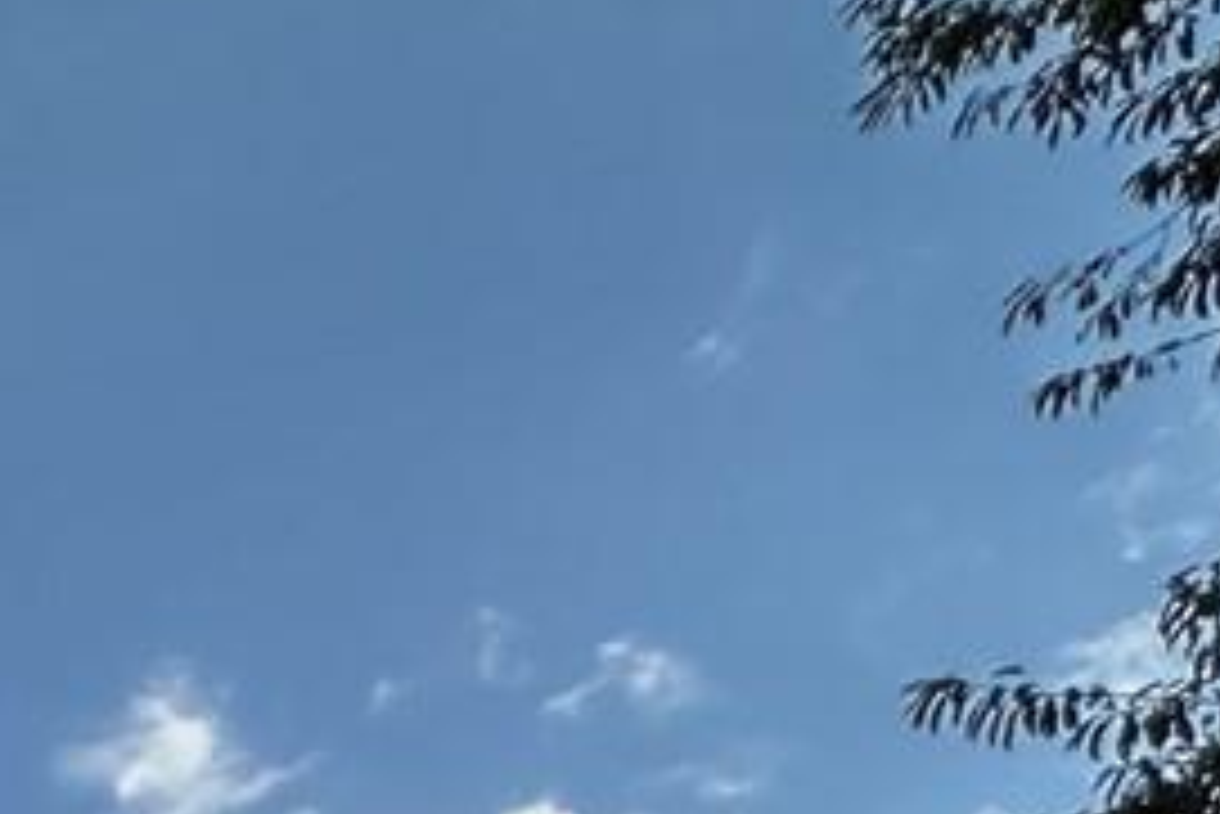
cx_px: -1589
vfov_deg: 11.3
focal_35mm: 86
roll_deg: +2.9
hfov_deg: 15.3
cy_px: 2298
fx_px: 2916
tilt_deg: +7.0
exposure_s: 1/1092
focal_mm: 2.22
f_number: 2.2
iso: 50
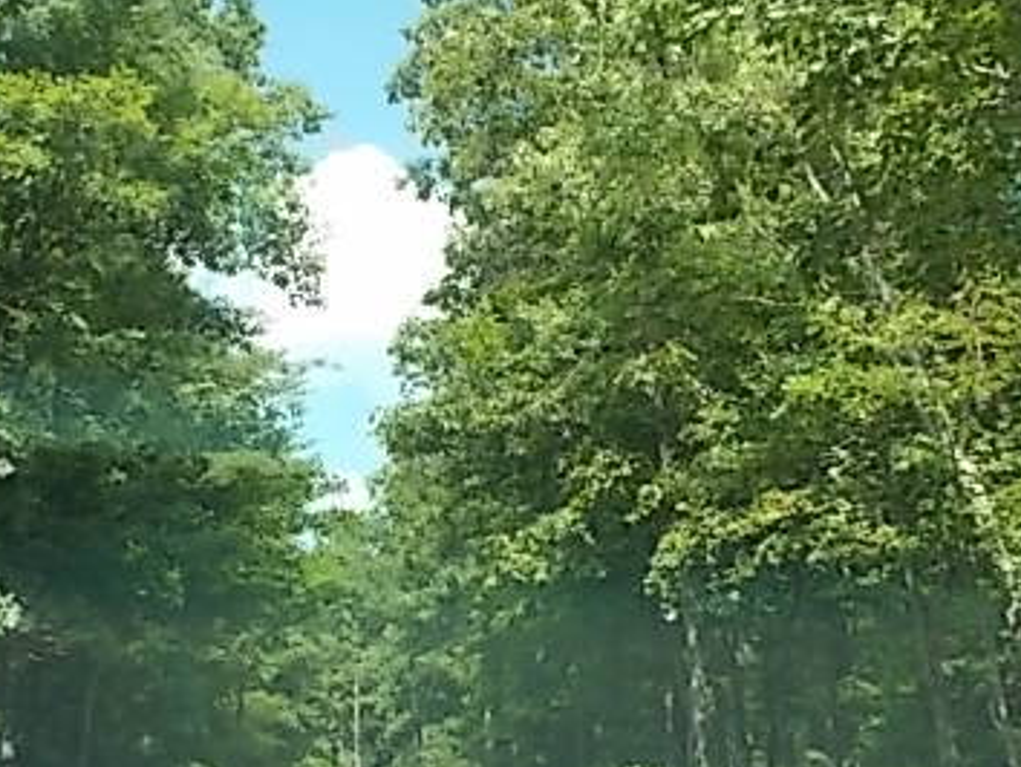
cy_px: 363
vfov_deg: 30.9
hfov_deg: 40.3
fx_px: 1387
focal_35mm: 47
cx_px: 421
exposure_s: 1/250
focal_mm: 4.6
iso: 80
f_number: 3.2
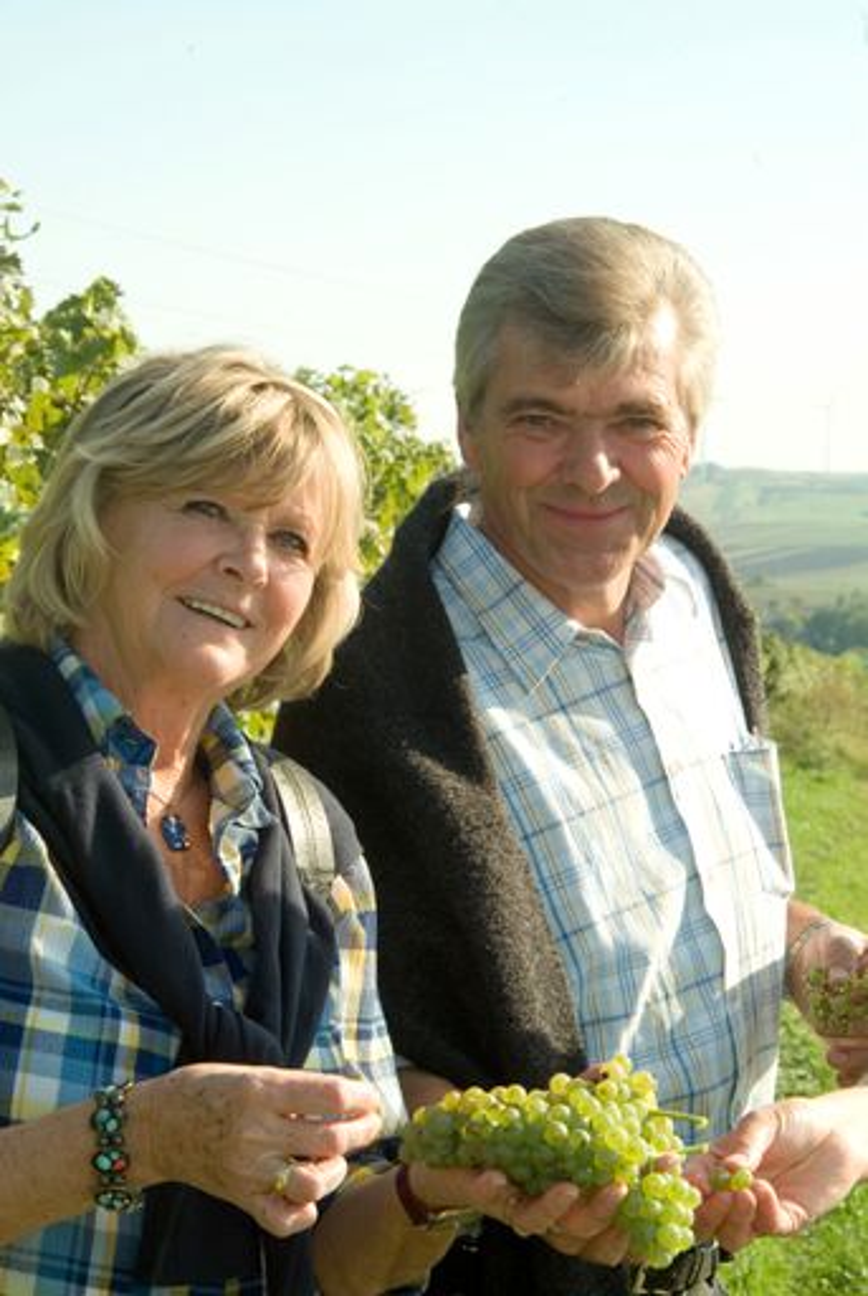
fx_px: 3190
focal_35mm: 88
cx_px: 434
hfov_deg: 15.5
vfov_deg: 23.0
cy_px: 648
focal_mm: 59
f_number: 11
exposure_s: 1/125
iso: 200
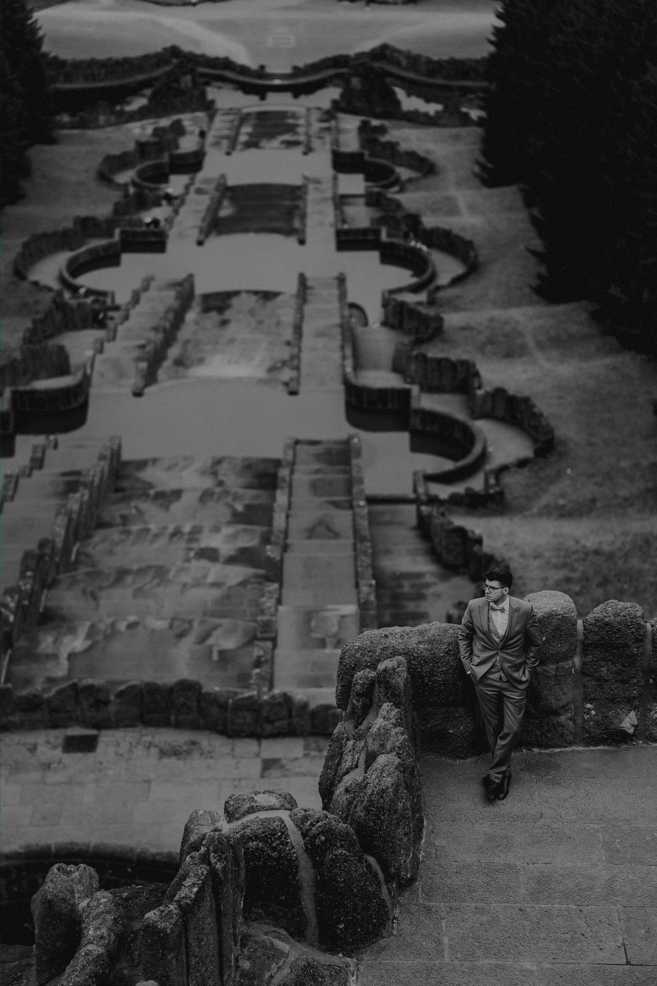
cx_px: 328
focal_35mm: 85
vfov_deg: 23.9
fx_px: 2327
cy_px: 493
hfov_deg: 16.1
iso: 200
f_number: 1.8
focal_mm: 85
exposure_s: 1/2000
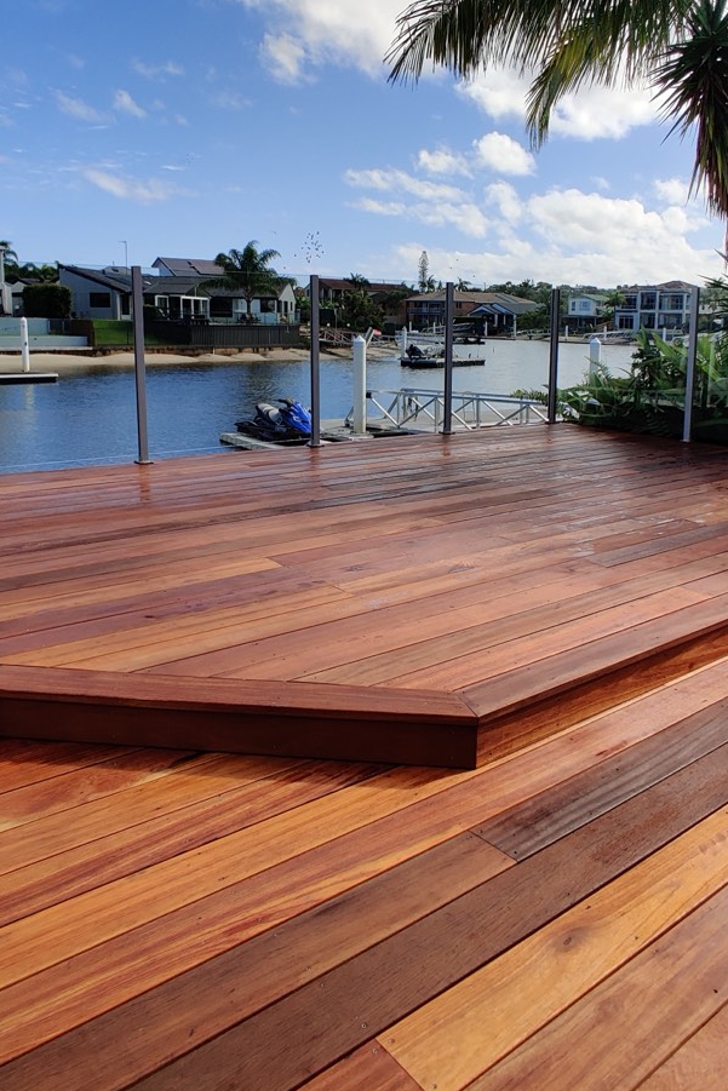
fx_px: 637
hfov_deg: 59.5
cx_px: 374
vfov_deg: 80.6
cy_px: 459
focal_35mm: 21
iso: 125
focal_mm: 2.25
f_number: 2.2
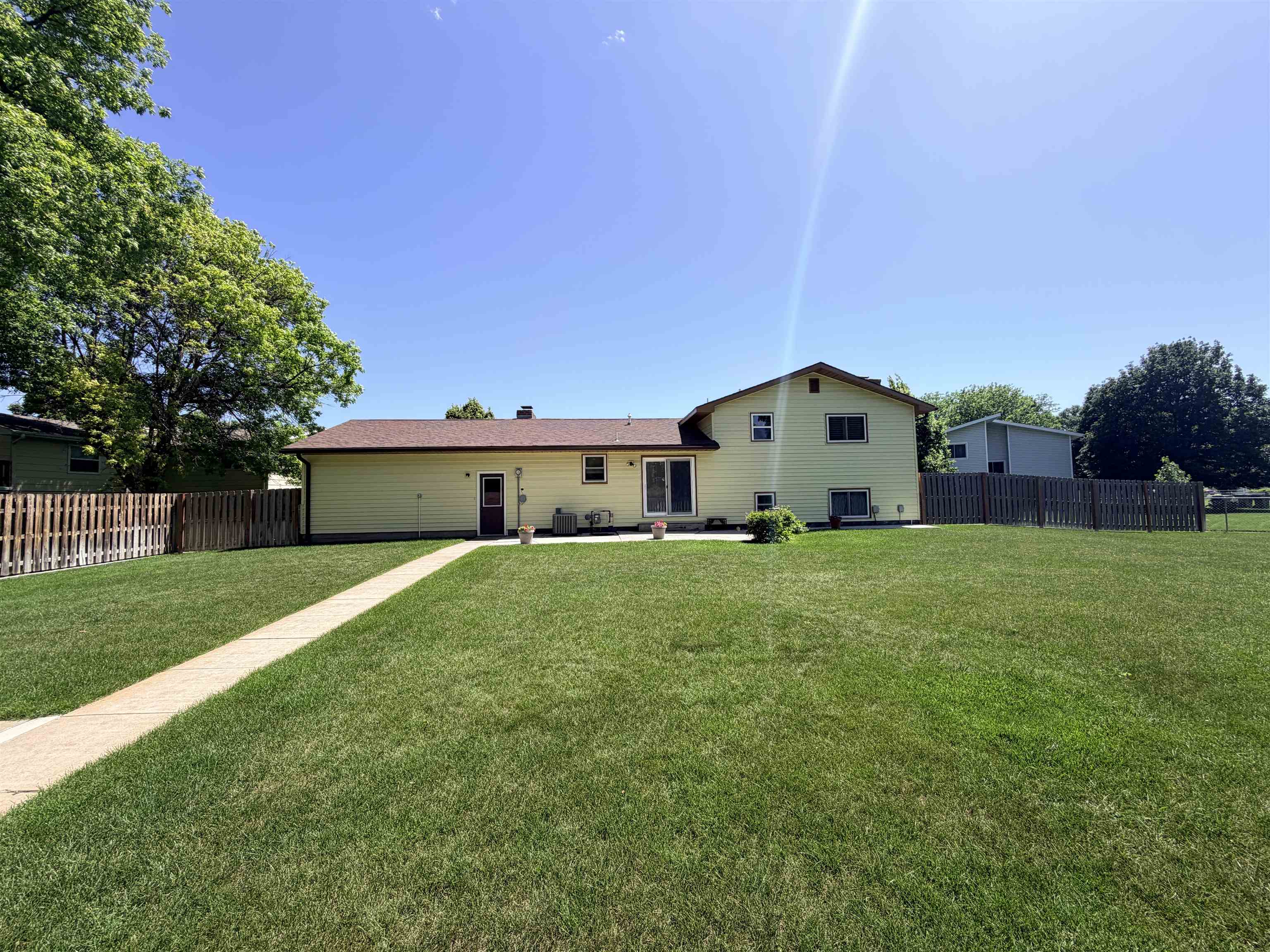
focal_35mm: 14
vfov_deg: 85.7
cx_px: 635
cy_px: 476
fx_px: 514
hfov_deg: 102.1
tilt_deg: +3.1
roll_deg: +0.9
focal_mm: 2.22
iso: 25
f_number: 2.2
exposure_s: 1/770
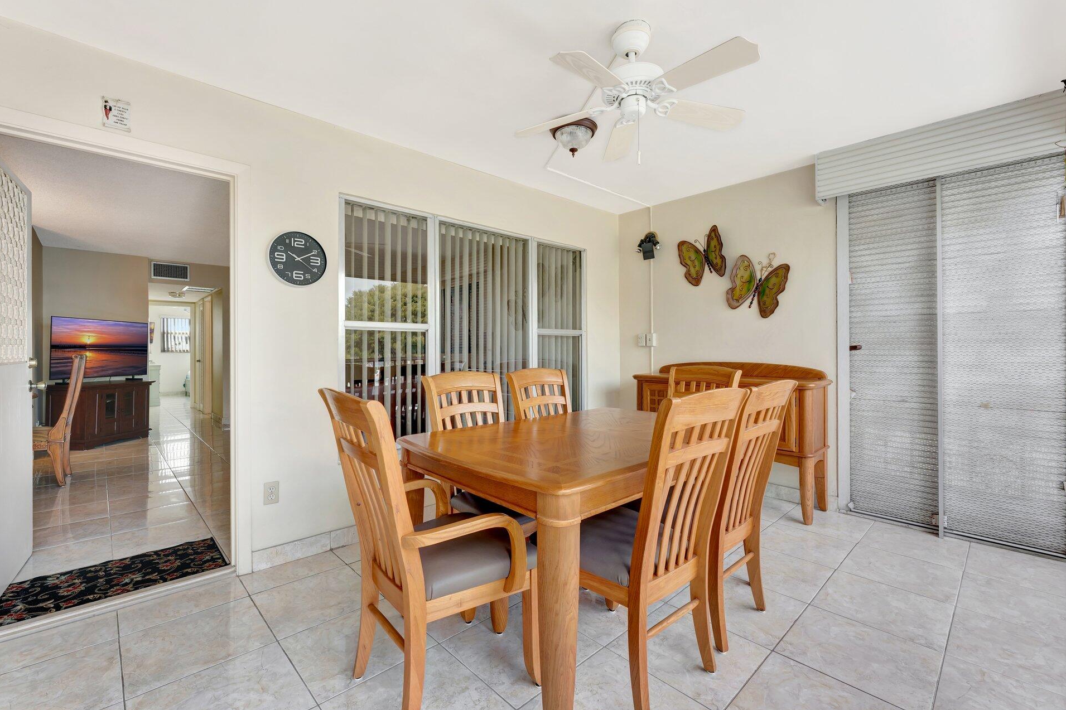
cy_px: 334
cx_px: 525
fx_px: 444
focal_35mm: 15
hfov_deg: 100.4
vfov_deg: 77.2
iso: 400
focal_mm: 14
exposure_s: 1/13
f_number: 9
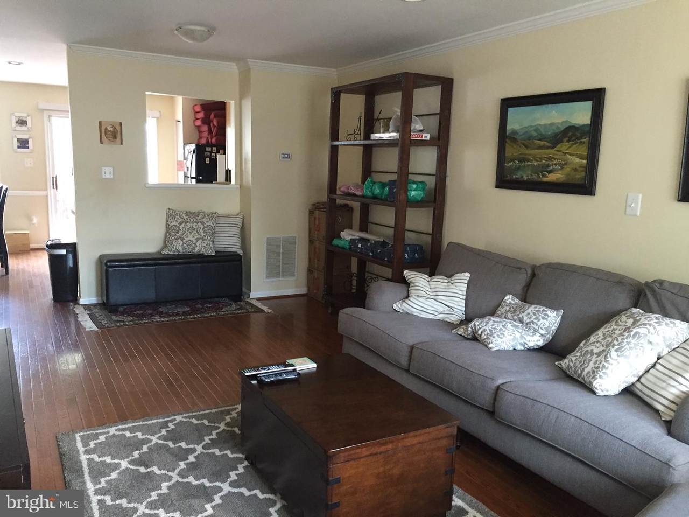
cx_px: 344
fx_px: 577
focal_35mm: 29
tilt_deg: -10.2
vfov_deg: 48.2
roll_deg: -3.0
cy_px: 258
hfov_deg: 61.7
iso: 250
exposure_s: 1/17
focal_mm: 4.15
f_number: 2.2
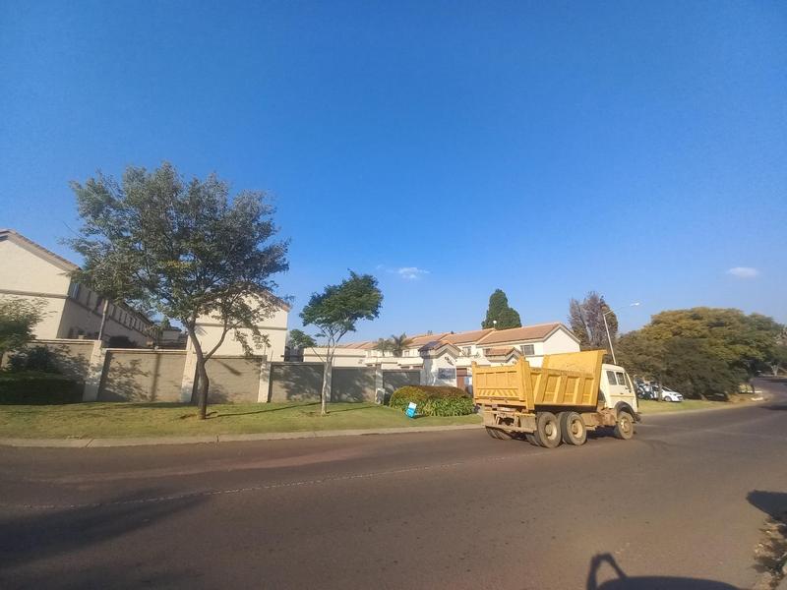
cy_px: 295
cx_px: 394
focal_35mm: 13
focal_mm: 1.42
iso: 40
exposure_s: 1/870
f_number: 2.2
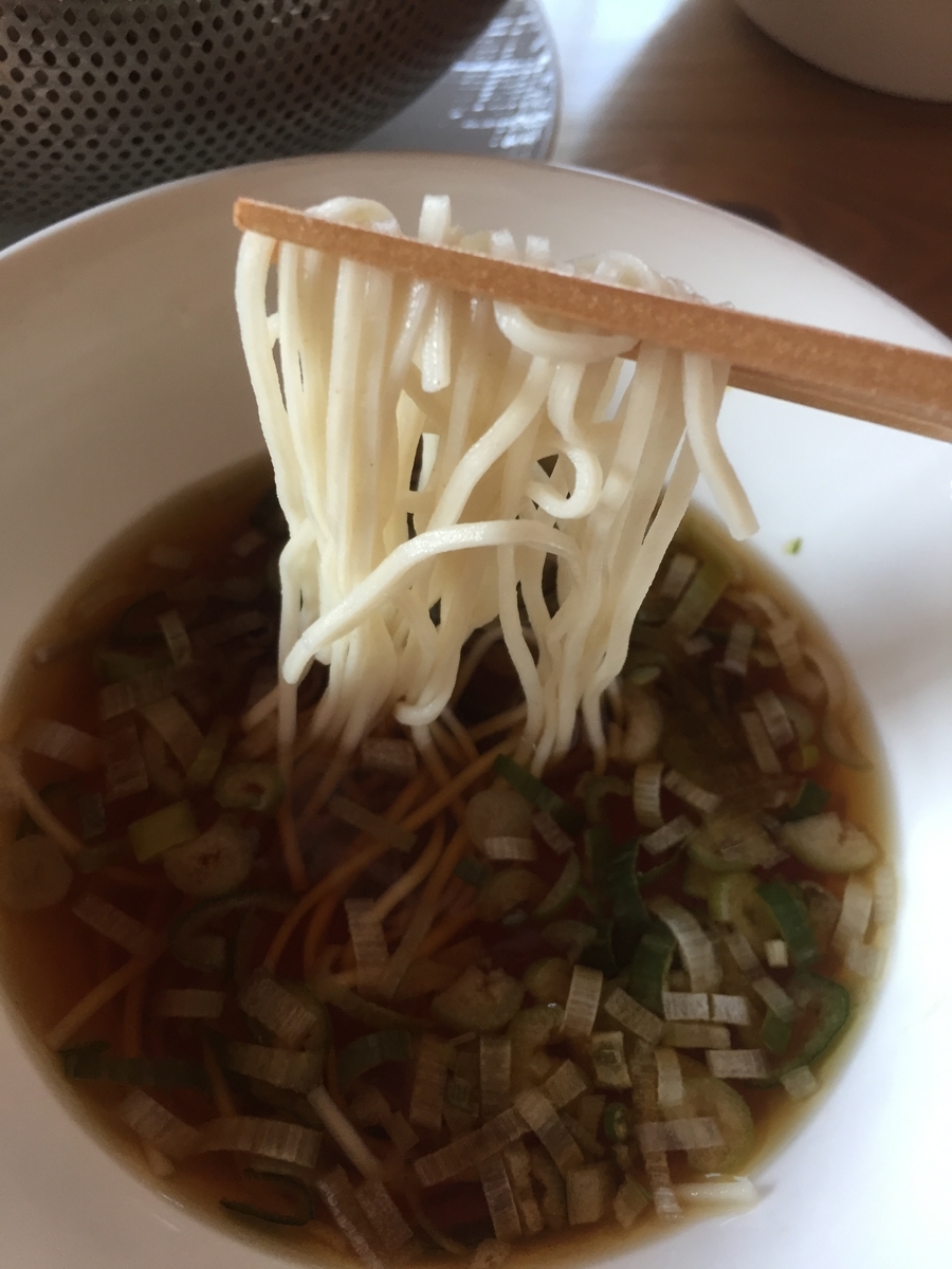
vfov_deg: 61.7
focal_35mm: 29
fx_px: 1063
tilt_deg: -58.5
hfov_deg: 48.2
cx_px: 476
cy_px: 634
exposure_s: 1/30
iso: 80
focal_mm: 4.15
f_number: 2.2
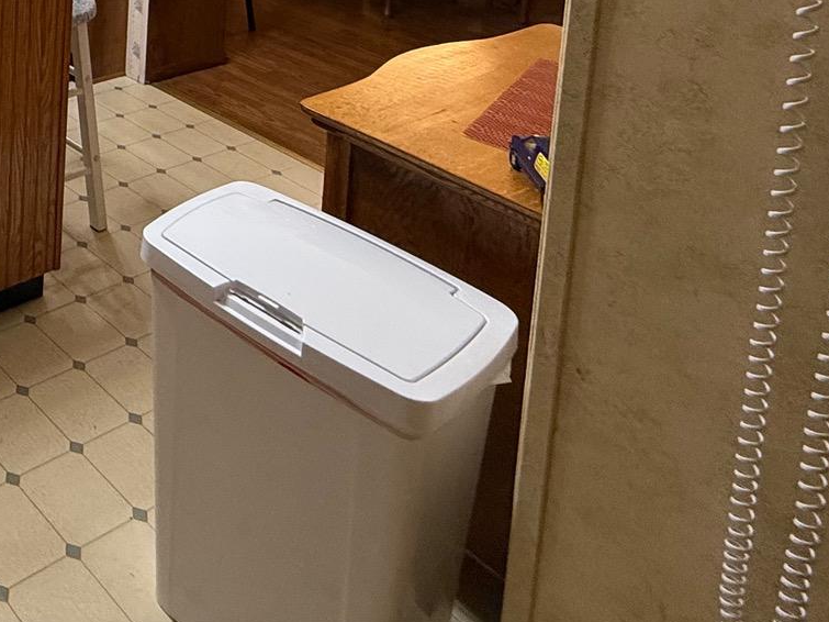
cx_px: -191
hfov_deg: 36.4
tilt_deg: -5.4
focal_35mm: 38
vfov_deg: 29.3
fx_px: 910
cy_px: -215
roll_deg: -0.7
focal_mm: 2.22
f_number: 2.2
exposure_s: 1/60
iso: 200
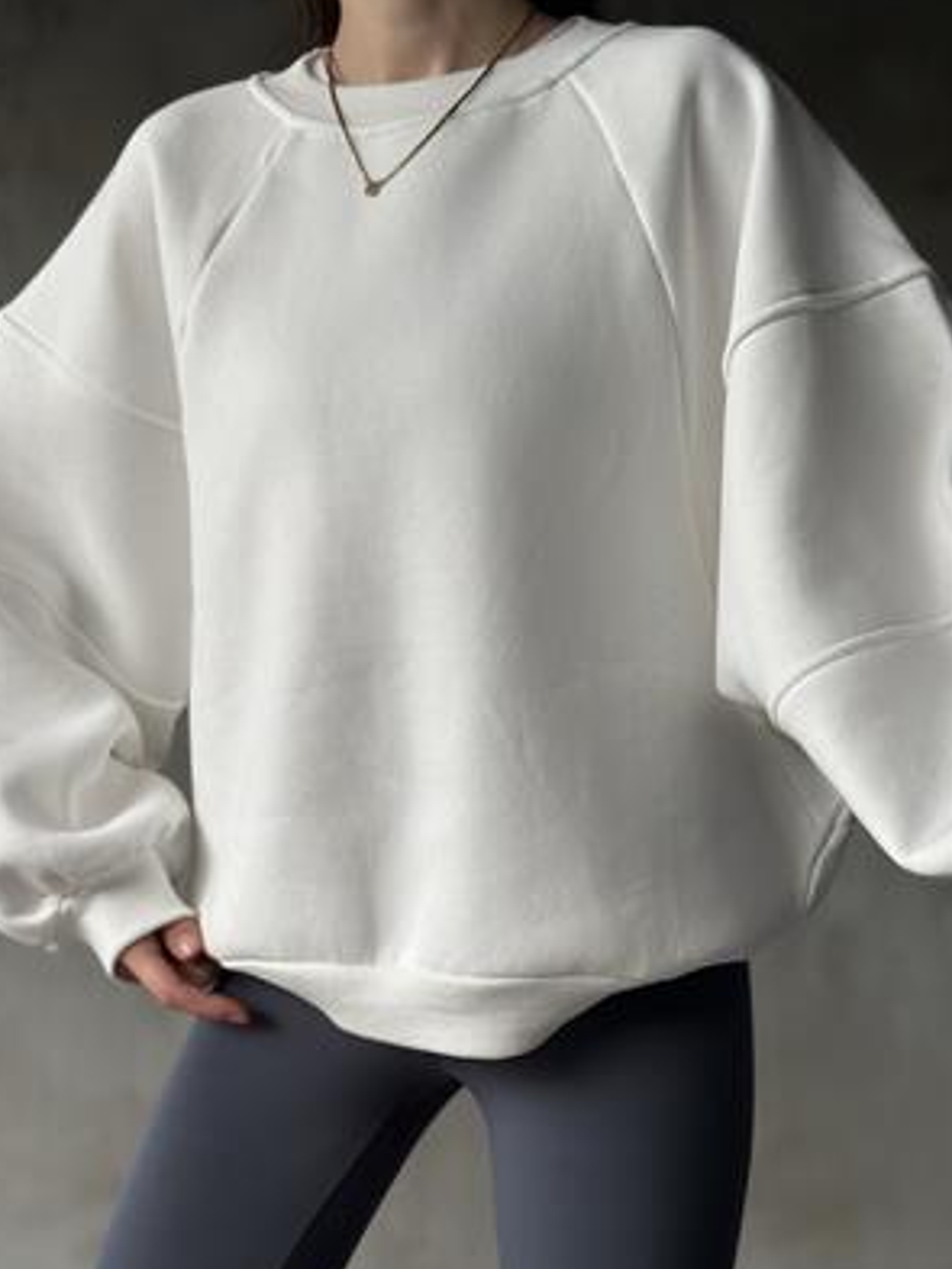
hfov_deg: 28.0
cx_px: 445
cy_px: 652
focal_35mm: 52
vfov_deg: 36.8
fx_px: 1906
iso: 125
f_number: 1.78
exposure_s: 1/96
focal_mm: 6.86
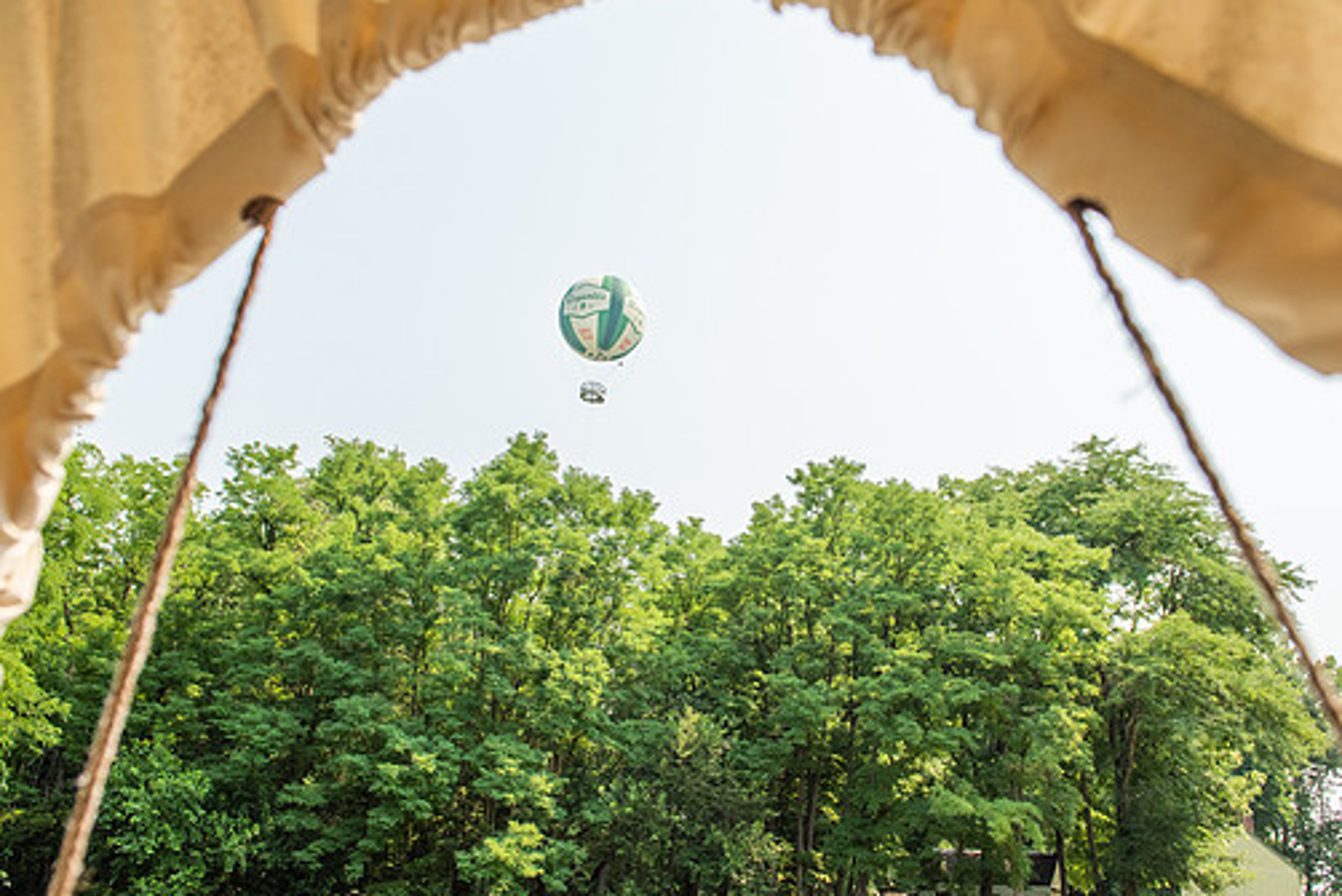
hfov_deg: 63.6
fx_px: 1081
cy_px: 429
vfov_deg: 45.0
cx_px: 684
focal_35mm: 29
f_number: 4
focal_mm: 24
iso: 500
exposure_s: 1/3200
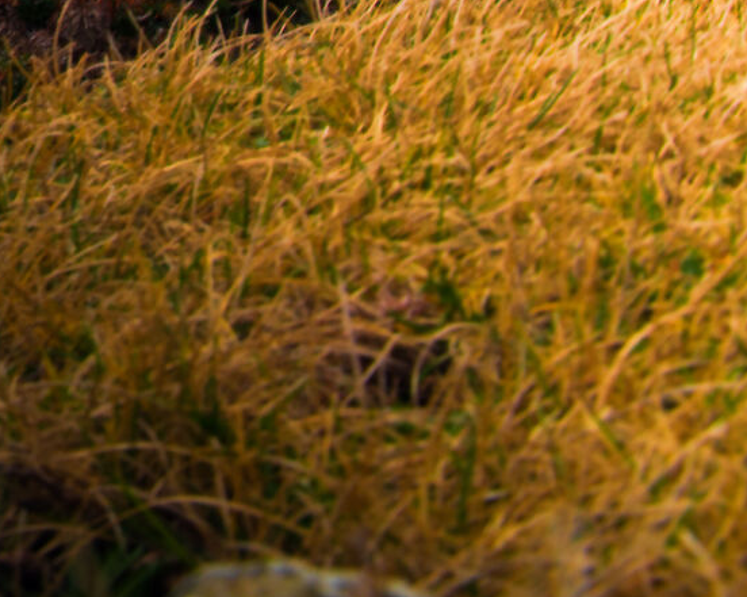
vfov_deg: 14.4
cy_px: -349
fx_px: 2165
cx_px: -397
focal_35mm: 98
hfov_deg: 17.5
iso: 100
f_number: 22
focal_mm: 24
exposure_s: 30
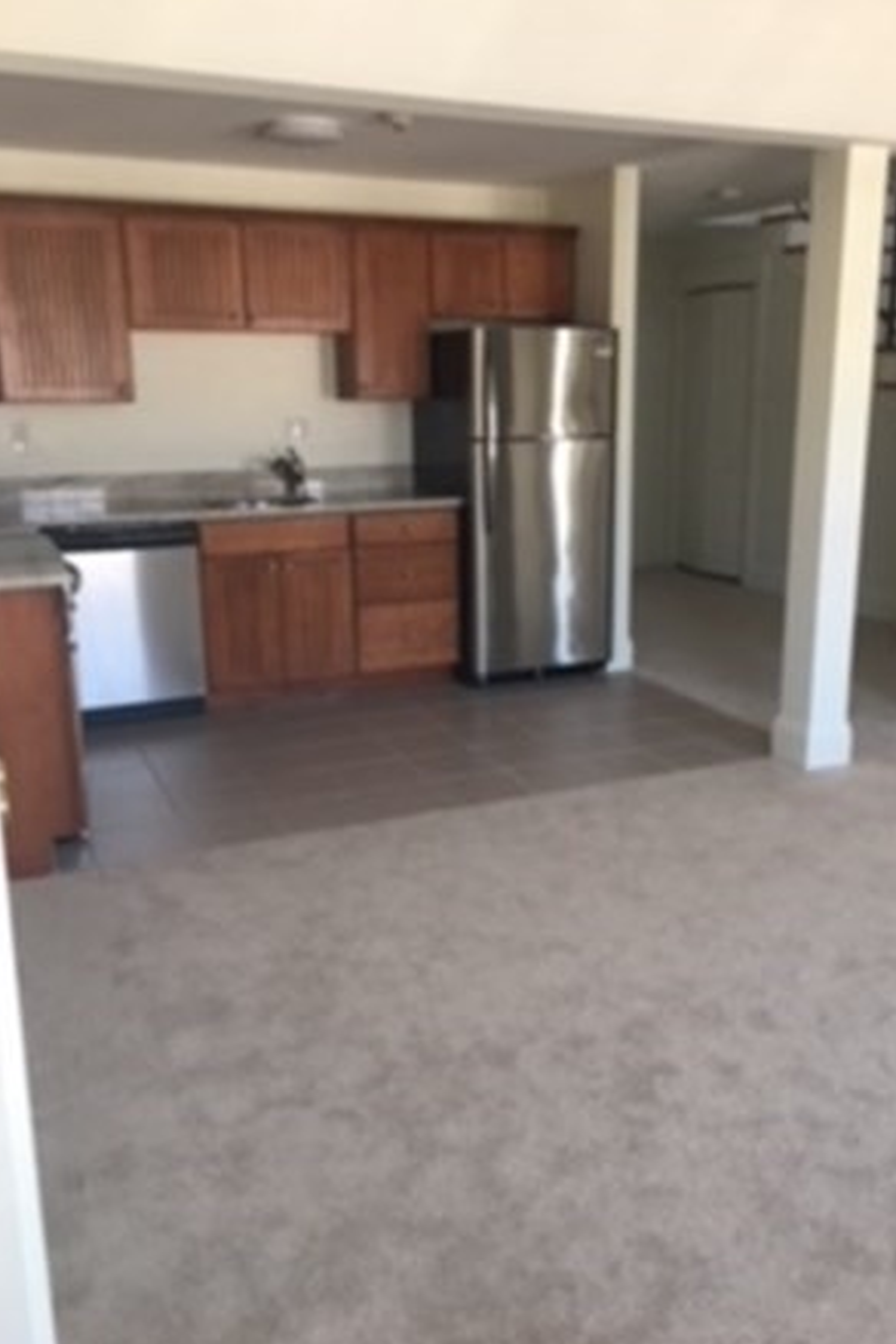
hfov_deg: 42.3
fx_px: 1157
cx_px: 494
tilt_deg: -14.3
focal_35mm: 31
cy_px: 675
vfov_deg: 60.3
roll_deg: +0.3
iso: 32
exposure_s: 1/30
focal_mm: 4.15
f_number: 2.2
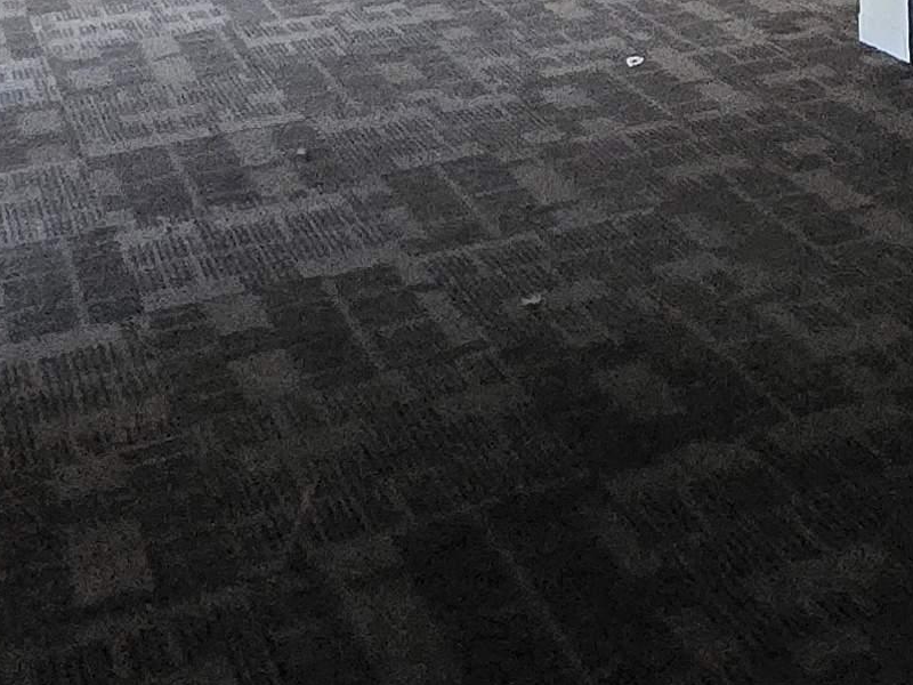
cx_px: 900
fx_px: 1714
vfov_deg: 18.8
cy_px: -450
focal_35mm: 65
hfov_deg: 28.1
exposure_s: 1/50
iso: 1250
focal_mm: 1.7
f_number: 2.2
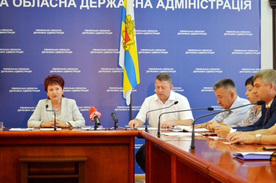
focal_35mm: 82
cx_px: 138
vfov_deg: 16.5
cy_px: 92
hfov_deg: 24.7
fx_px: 631
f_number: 5.6
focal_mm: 55
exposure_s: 1/30
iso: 1400
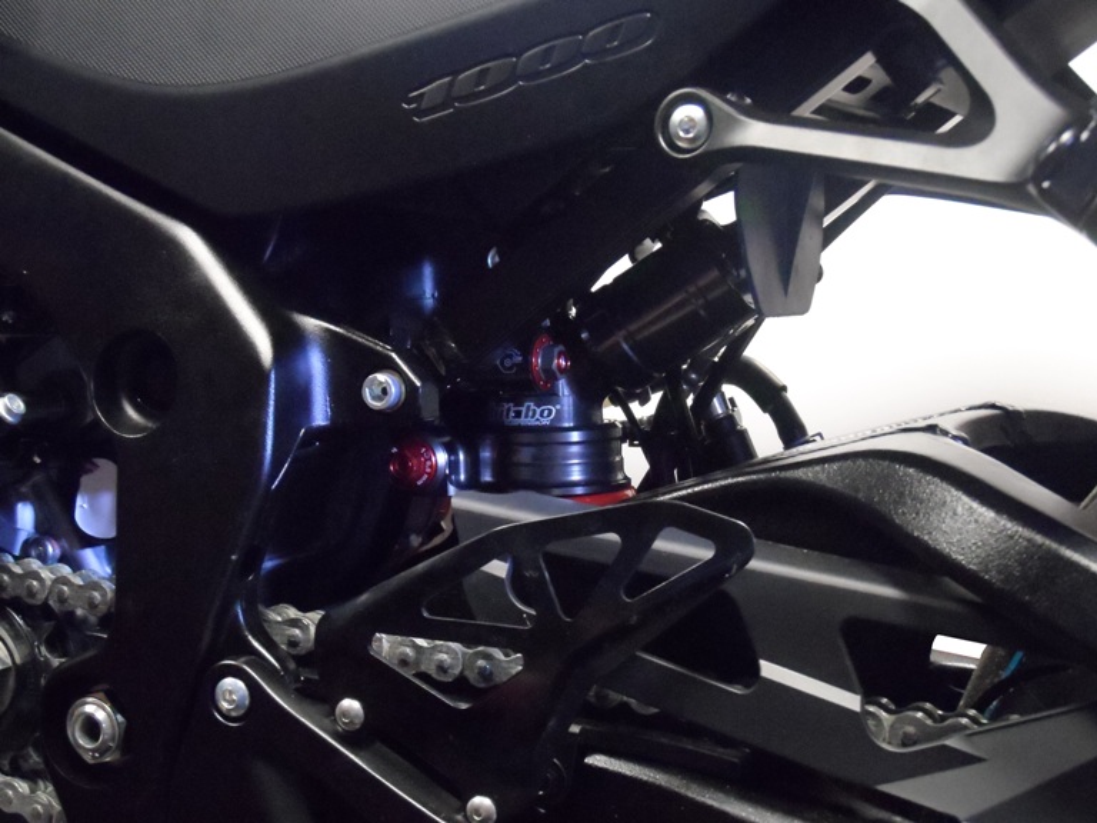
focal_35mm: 53
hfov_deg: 36.2
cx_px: 548
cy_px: 412
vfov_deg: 27.5
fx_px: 1680
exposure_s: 1/20
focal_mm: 8.7
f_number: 4
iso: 800
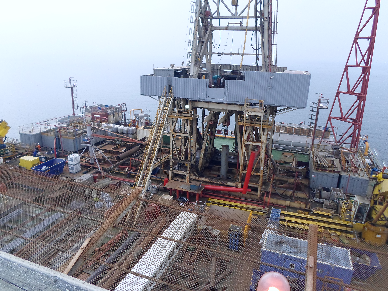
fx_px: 280
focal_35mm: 25
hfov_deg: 69.4
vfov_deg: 54.9
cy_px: 146
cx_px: 194
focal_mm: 4.5
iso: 80
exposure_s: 1/500
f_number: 2.5
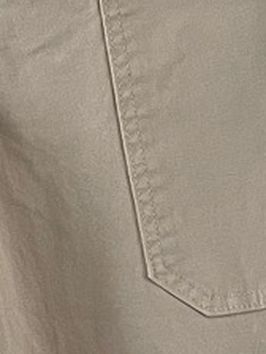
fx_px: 1906
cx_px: -104
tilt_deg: -6.8
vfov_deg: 10.4
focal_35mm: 186
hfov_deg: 7.9
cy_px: 487
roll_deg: +1.8
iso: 125
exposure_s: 1/60
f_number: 1.6
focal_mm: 4.2
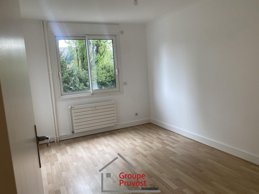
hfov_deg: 67.3
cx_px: 130
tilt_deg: -8.1
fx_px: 195
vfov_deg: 53.1
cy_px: 97
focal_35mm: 26
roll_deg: +3.4
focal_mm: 4.25
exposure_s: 1/100
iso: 80
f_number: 1.8
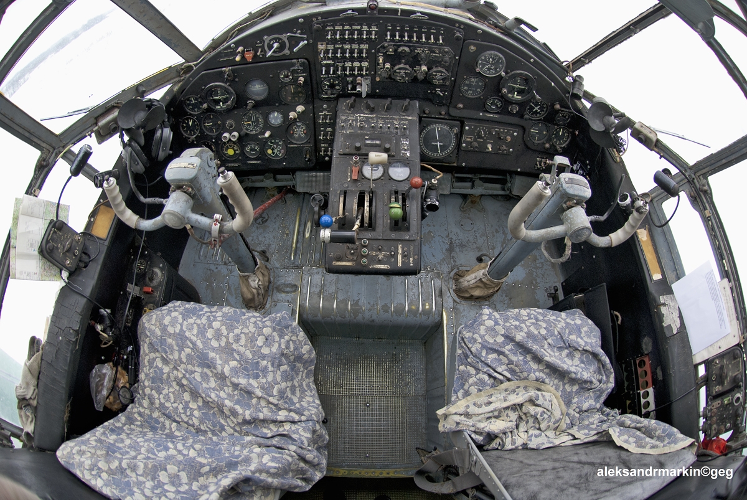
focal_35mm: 16
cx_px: 374
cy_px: 250
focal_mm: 10.5
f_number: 4
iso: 200
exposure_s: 1/200
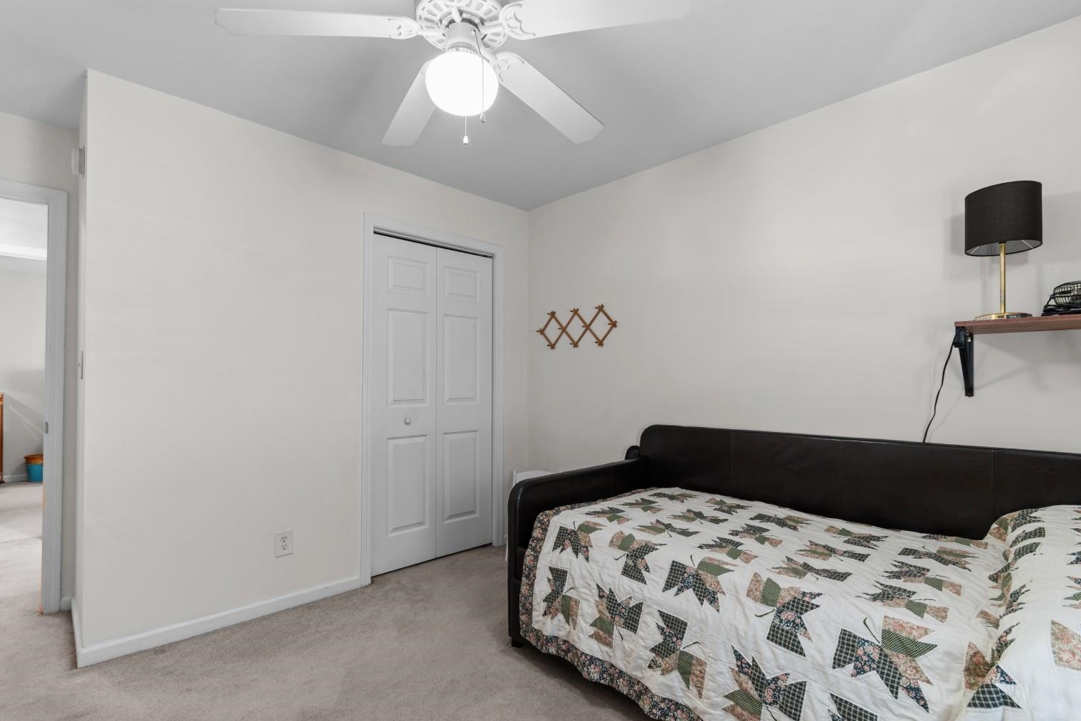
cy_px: 374
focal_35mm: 16
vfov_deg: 73.7
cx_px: 532
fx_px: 480
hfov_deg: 96.7
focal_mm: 10
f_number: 4.5
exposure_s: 1/3
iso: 100
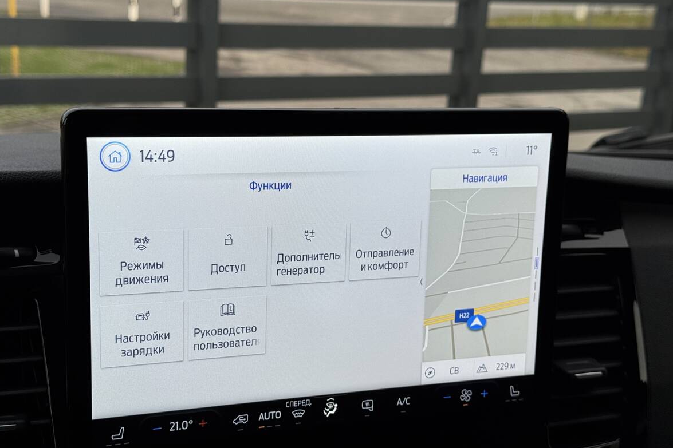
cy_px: 225
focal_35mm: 51
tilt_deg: -16.0
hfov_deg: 38.9
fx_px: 953
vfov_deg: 26.5
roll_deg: -3.8
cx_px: 330
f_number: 1.78
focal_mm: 6.76
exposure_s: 1/522
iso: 64
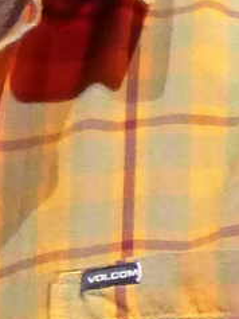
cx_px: -254
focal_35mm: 931
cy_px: -98
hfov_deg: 1.6
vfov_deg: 2.1
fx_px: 8563
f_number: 2.8
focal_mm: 39.8
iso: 1000
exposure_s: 1/125
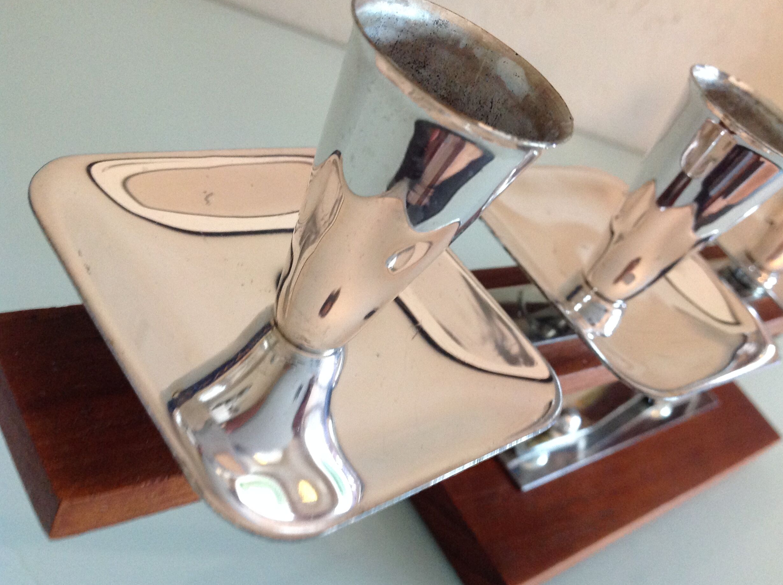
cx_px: 413
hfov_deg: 50.2
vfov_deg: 38.6
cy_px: 302
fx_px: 836
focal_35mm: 37
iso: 250
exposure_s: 1/15
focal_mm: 4.28
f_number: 2.4
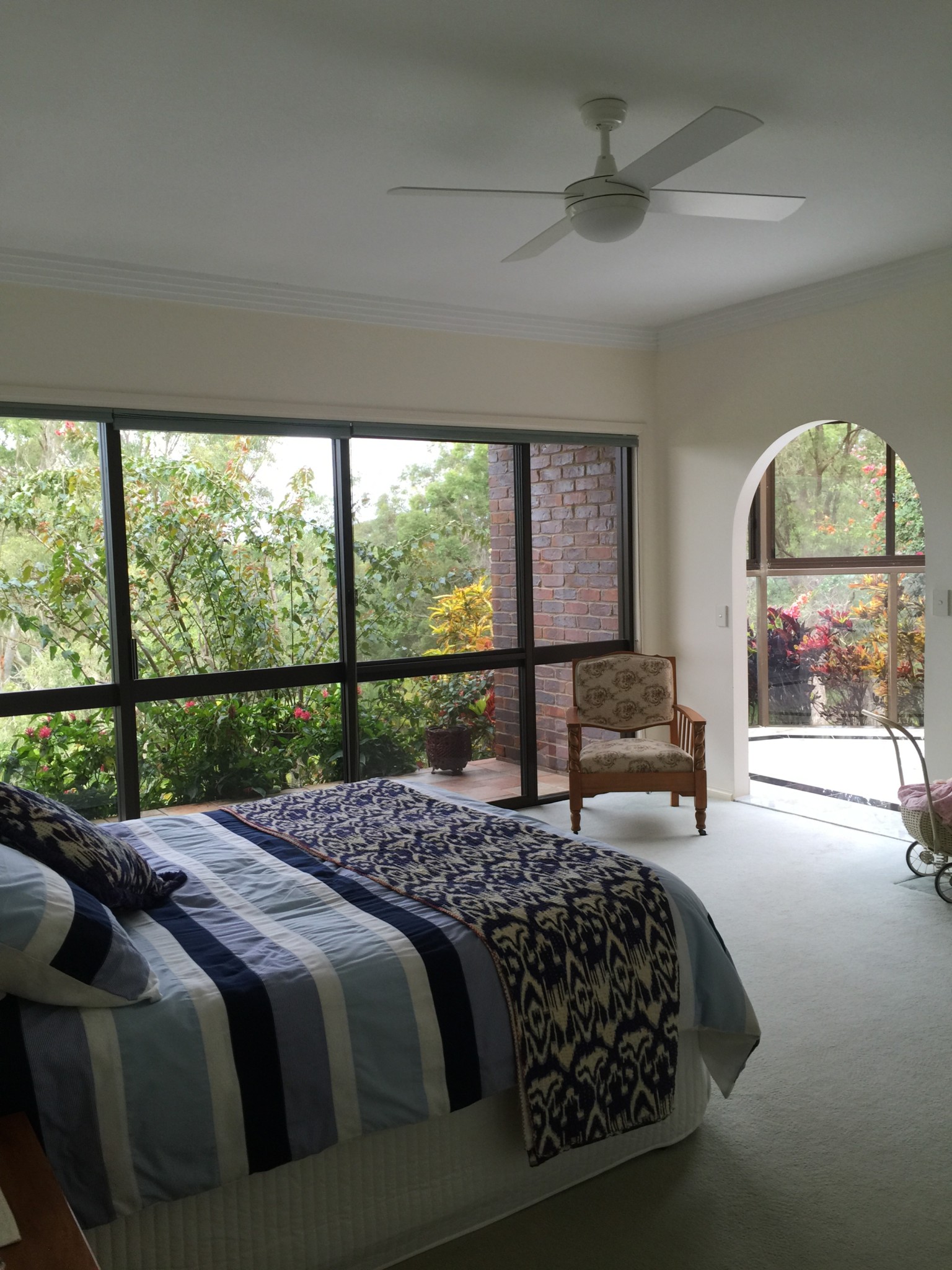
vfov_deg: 61.7
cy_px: 635
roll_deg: +1.9
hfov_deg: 48.2
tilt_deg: -2.6
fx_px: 1063
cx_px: 476
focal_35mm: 29
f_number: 2.2
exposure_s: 1/30
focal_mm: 4.15
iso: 32
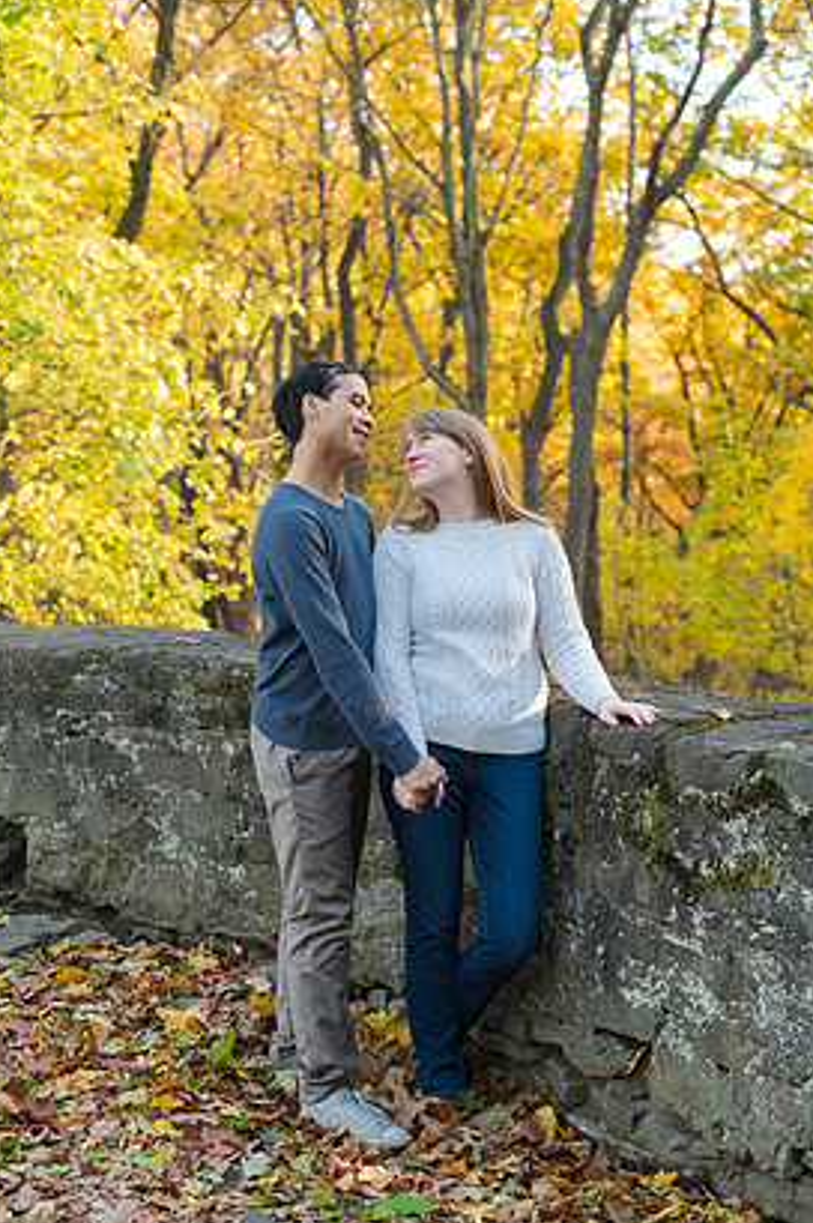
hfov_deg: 24.6
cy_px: 652
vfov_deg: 36.3
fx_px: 1866
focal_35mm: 55
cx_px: 408
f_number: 3.5
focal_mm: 50
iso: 1000
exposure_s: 1/400
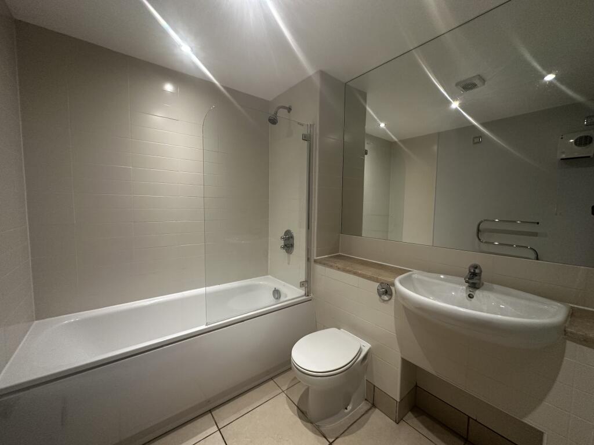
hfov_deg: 102.1
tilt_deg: -4.4
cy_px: 222
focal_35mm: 14
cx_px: 297
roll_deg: -0.6
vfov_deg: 85.7
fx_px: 240
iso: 200
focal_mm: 2.22
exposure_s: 1/50
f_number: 2.2
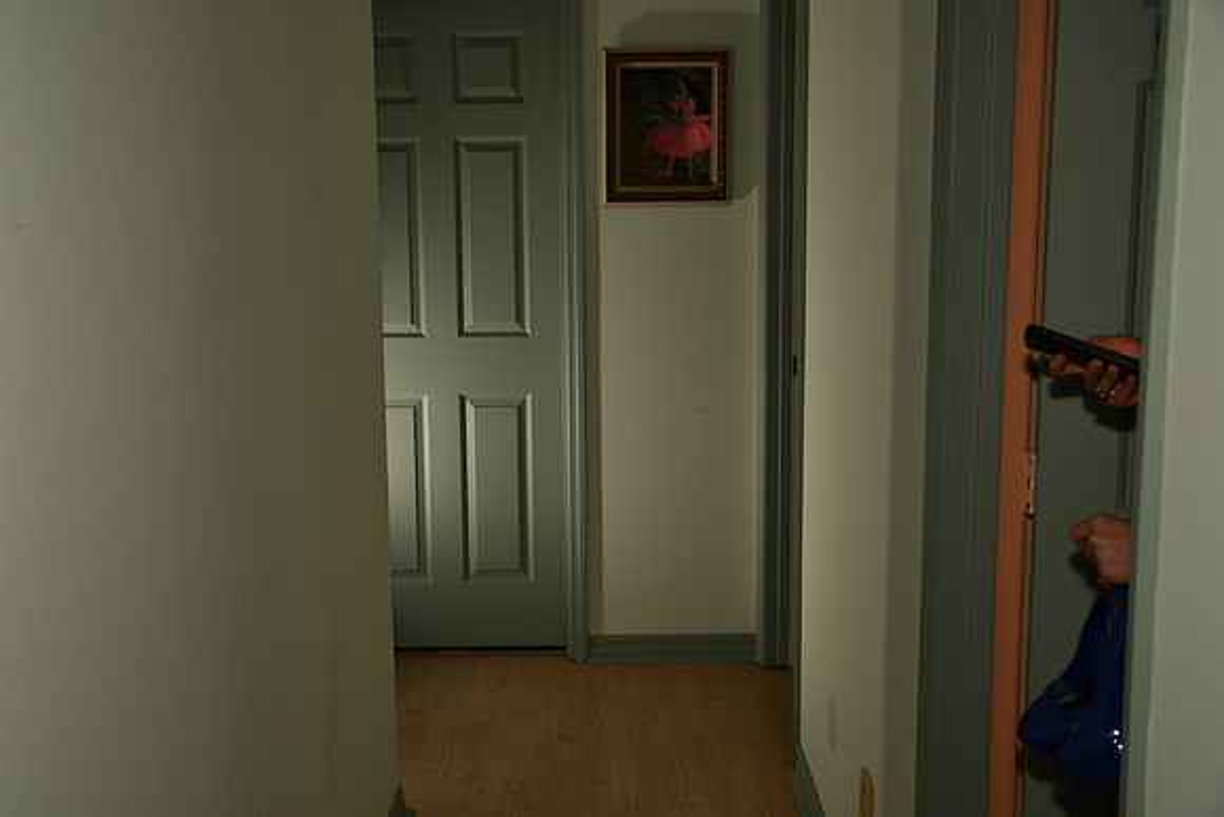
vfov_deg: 30.9
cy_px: 408
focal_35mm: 44
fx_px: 1479
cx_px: 612
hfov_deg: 45.0
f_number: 5
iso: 200
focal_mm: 29
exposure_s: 1/80
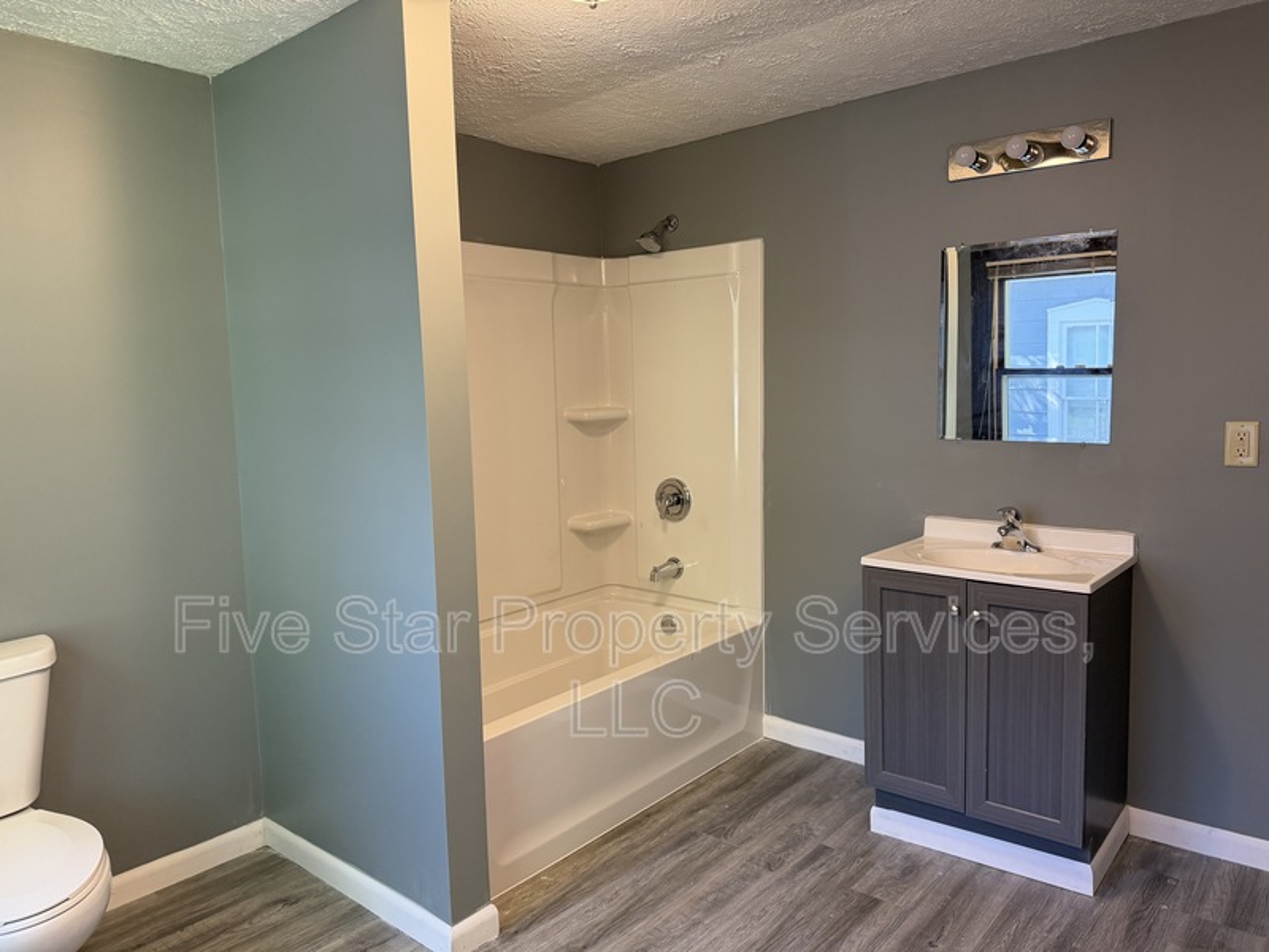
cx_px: 634
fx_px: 880
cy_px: 476
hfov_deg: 71.6
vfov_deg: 56.8
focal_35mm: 24
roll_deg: +1.2
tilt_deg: -6.6
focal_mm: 6.76
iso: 200
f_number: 1.78
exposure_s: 1/120
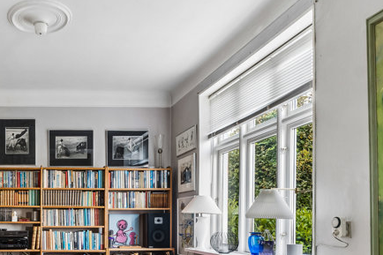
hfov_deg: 48.0
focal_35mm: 36
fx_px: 382
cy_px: 225
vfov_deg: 35.0
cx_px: 41
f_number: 8
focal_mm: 13
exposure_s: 1/3.33
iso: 200
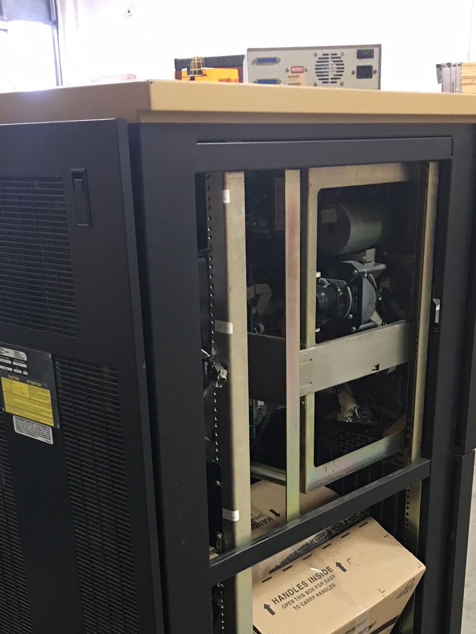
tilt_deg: -21.2
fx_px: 862
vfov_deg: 38.9
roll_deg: +0.4
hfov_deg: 30.9
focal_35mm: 47
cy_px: 506
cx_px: 239
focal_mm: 4.15
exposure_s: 1/8
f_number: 2.2
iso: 100
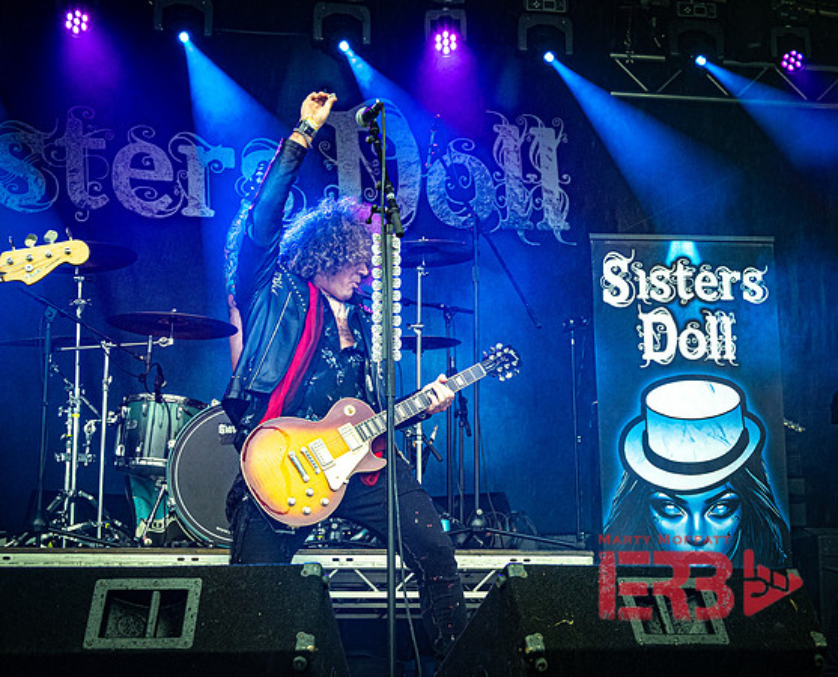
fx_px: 1637
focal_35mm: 66
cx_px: 409
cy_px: 338
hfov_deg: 28.7
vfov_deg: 23.4
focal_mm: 29
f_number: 4.5
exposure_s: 1/320
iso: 800
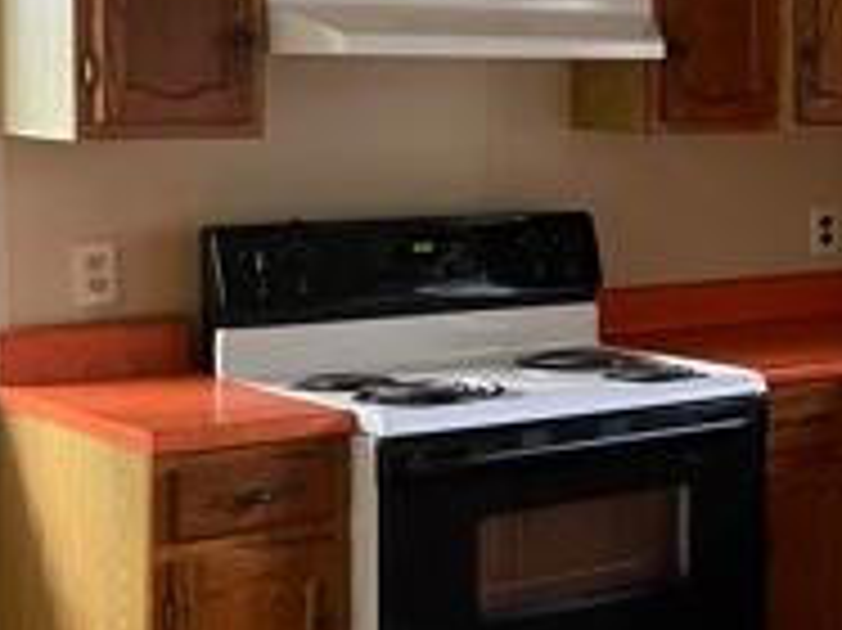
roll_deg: -1.2
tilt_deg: -3.0
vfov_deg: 16.5
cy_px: 180
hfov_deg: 19.0
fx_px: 2163
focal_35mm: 89
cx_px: 1315
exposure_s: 1/60
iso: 400
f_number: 1.6
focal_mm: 5.1
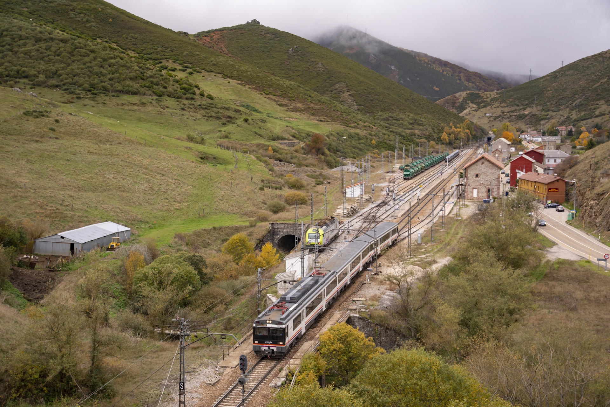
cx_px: 305
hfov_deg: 38.9
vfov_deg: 26.5
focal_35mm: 51
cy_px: 204
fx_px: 864
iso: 400
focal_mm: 34
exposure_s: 1/400
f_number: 4
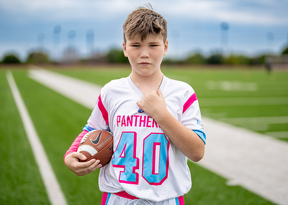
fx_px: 482
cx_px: 149
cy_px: 98
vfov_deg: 24.1
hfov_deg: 33.2
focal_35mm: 59
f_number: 1.2
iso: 100
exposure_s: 1/10000
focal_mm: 50
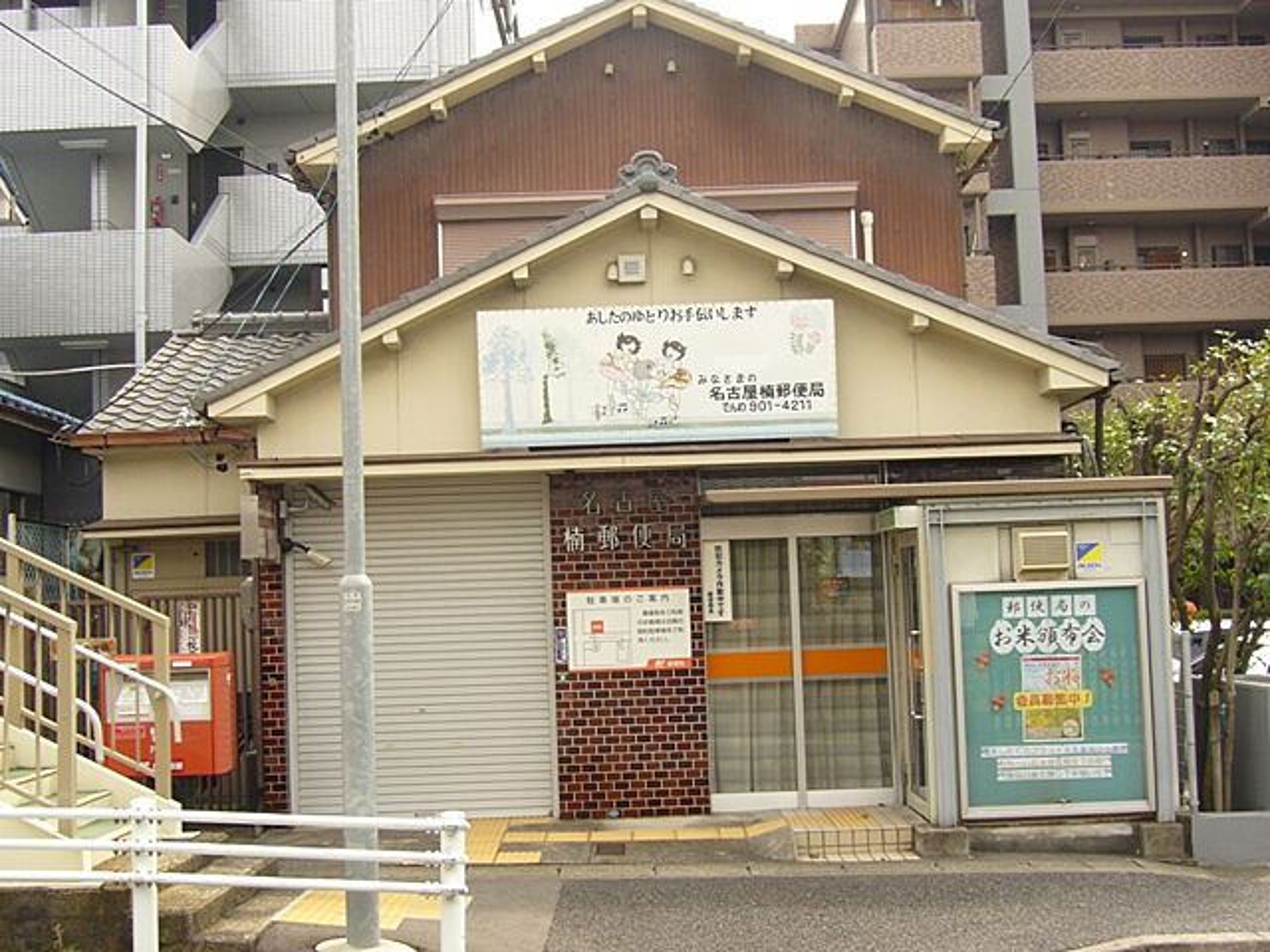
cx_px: 635
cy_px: 476
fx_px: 1651
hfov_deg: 42.1
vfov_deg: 32.2
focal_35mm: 45
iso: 80
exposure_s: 1/125
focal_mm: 7.5
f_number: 6.3
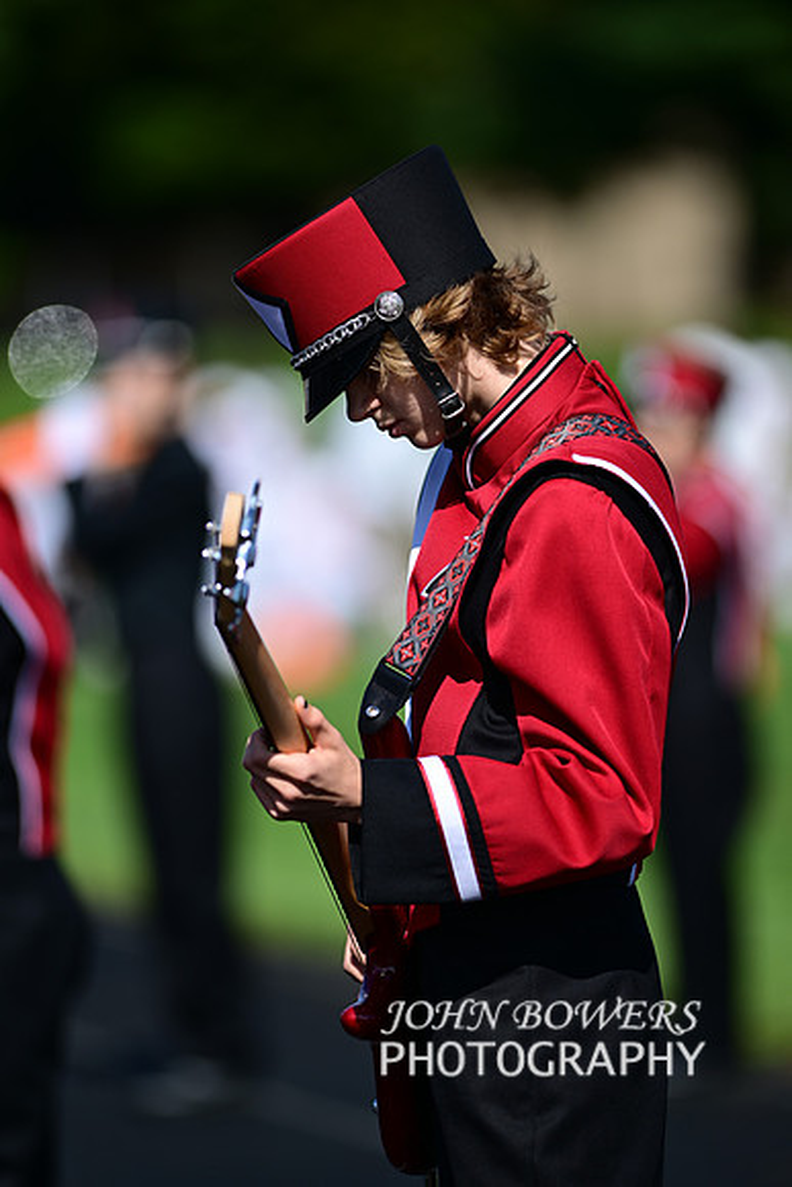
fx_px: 9893
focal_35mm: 300
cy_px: 594
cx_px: 396
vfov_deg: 6.9
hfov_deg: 4.6
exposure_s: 1/1600
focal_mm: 300
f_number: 2.8
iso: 72
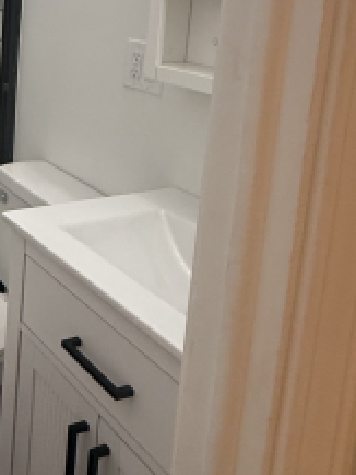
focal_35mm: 43
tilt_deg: -7.0
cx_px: -122
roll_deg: -0.8
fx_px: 589
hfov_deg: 27.3
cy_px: 54
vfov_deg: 40.7
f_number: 2.2
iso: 250
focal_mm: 2.22
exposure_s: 1/60
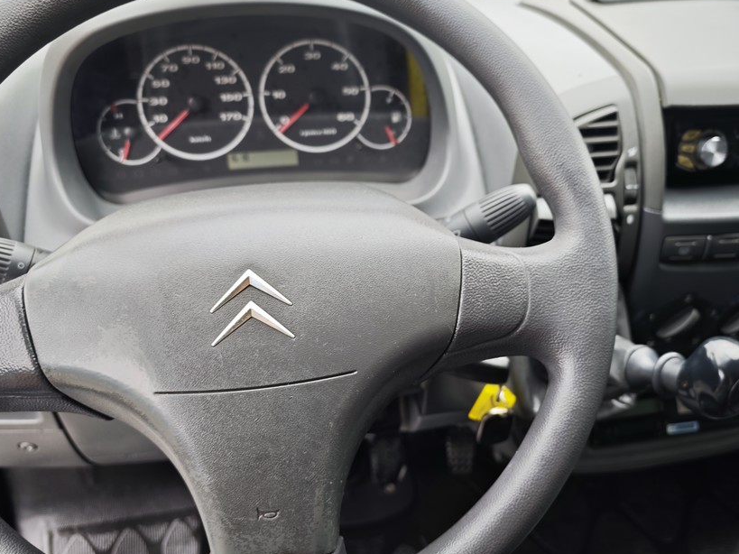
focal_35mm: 32
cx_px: 423
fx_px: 683
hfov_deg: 56.6
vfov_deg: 44.1
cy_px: 272
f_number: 2
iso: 80
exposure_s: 1/60
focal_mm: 8.72
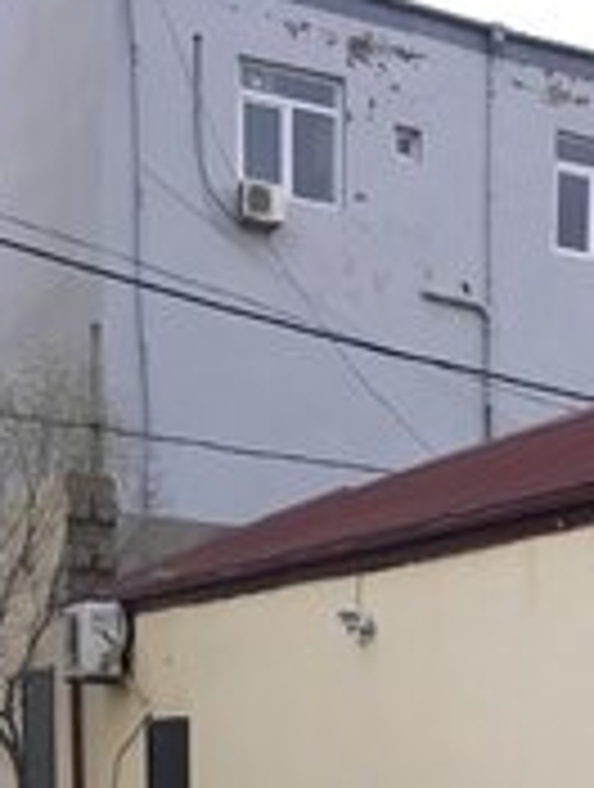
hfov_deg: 17.5
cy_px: 1085
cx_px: 639
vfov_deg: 21.1
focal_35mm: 82
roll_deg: -2.7
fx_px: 1869
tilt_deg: -7.0
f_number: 2.2
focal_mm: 4.15
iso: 25
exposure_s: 1/33
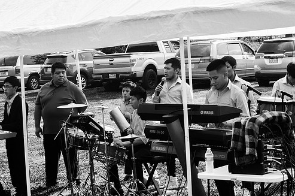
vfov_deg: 14.1
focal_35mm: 97
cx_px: 173
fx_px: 794
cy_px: 92
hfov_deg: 21.0
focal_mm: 55
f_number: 8
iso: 160
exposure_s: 1/250
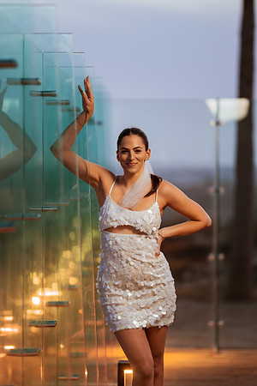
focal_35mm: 135
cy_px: 193
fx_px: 1446
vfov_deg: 15.2
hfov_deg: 10.2
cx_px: 128
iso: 1250
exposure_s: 1/100
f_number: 1.8
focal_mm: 135
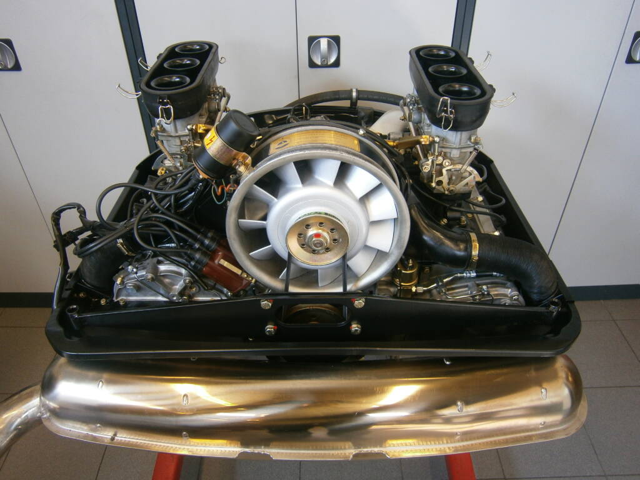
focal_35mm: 26
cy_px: 240
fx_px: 481
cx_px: 320
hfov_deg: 67.3
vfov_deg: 53.1
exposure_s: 1/30
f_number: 2.8
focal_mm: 4.7
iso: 125
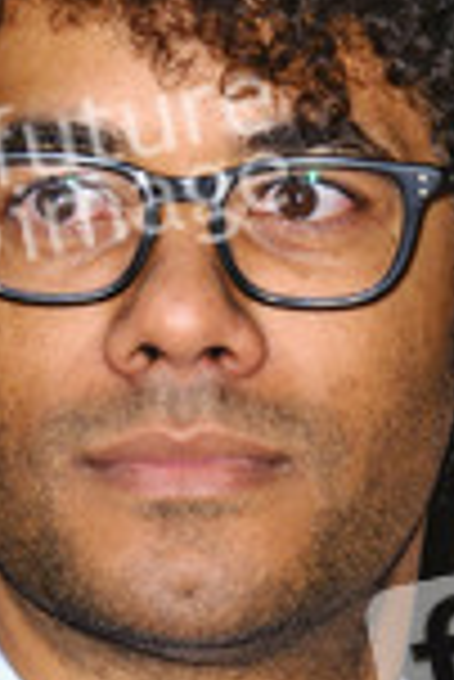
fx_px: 10895
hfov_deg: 2.4
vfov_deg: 3.6
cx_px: 191
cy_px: 410
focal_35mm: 577
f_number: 4.5
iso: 320
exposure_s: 1/200
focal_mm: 145
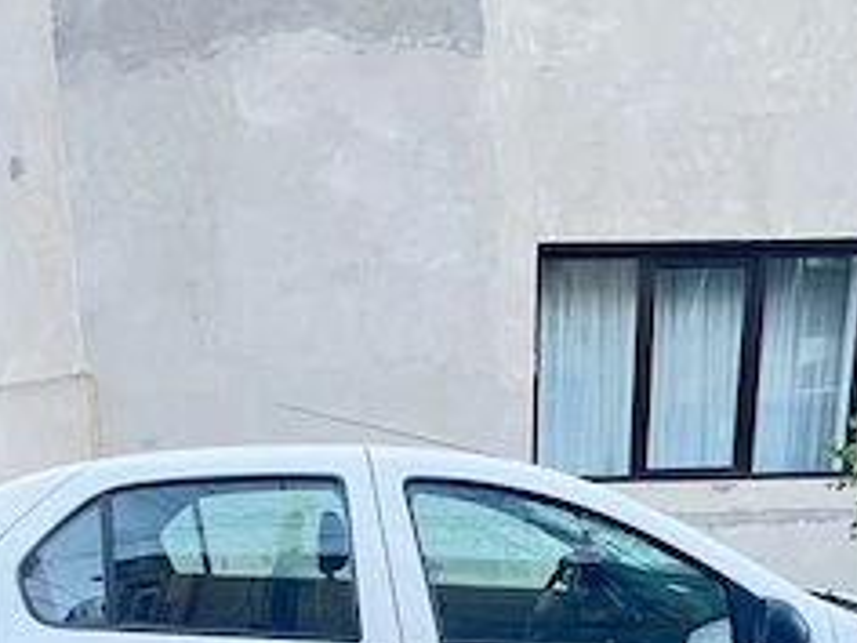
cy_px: 668
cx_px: 374
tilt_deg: -13.9
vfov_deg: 37.5
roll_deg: +1.2
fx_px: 817
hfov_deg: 55.2
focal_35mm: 33
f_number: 1.8
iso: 250
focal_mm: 1.57
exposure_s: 1/61
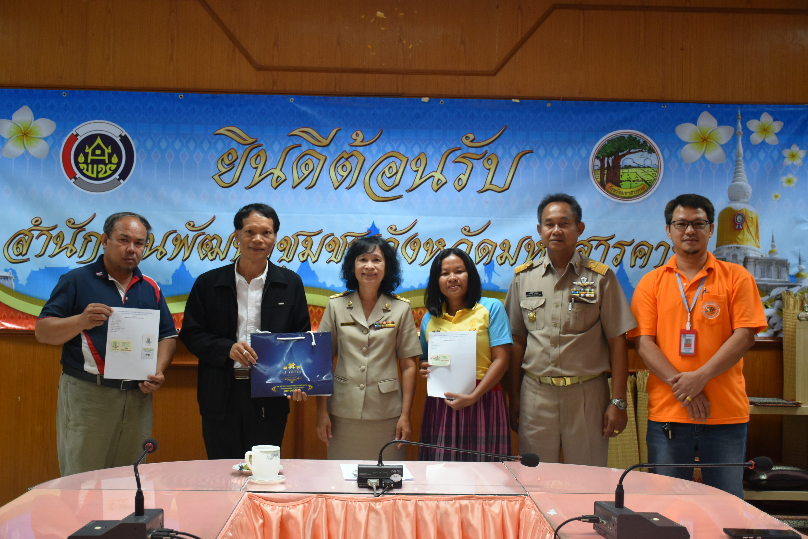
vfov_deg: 29.9
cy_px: 270
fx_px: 1010
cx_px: 404
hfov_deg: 43.6
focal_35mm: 45
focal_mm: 30
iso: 800
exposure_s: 1/60
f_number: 4
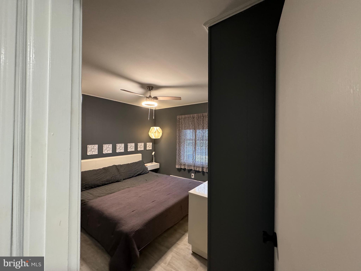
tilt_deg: +1.1
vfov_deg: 85.7
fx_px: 146
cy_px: 136
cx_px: 180
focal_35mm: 14
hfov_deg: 102.1
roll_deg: -0.6
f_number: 2.2
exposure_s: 1/60
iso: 640
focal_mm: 2.22
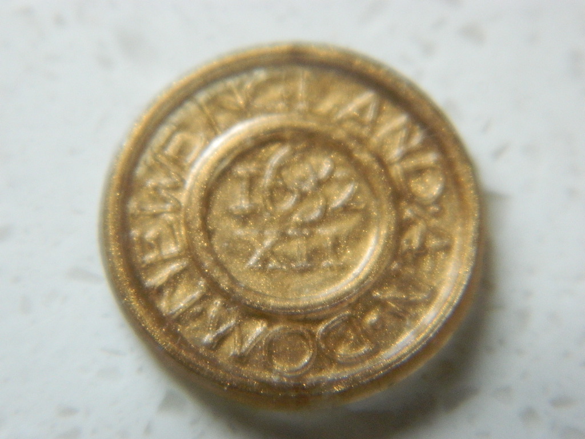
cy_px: 220
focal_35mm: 103
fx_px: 1741
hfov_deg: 19.1
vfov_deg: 14.4
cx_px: 292
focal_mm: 18.6
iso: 400
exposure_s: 1/50
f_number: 4.5
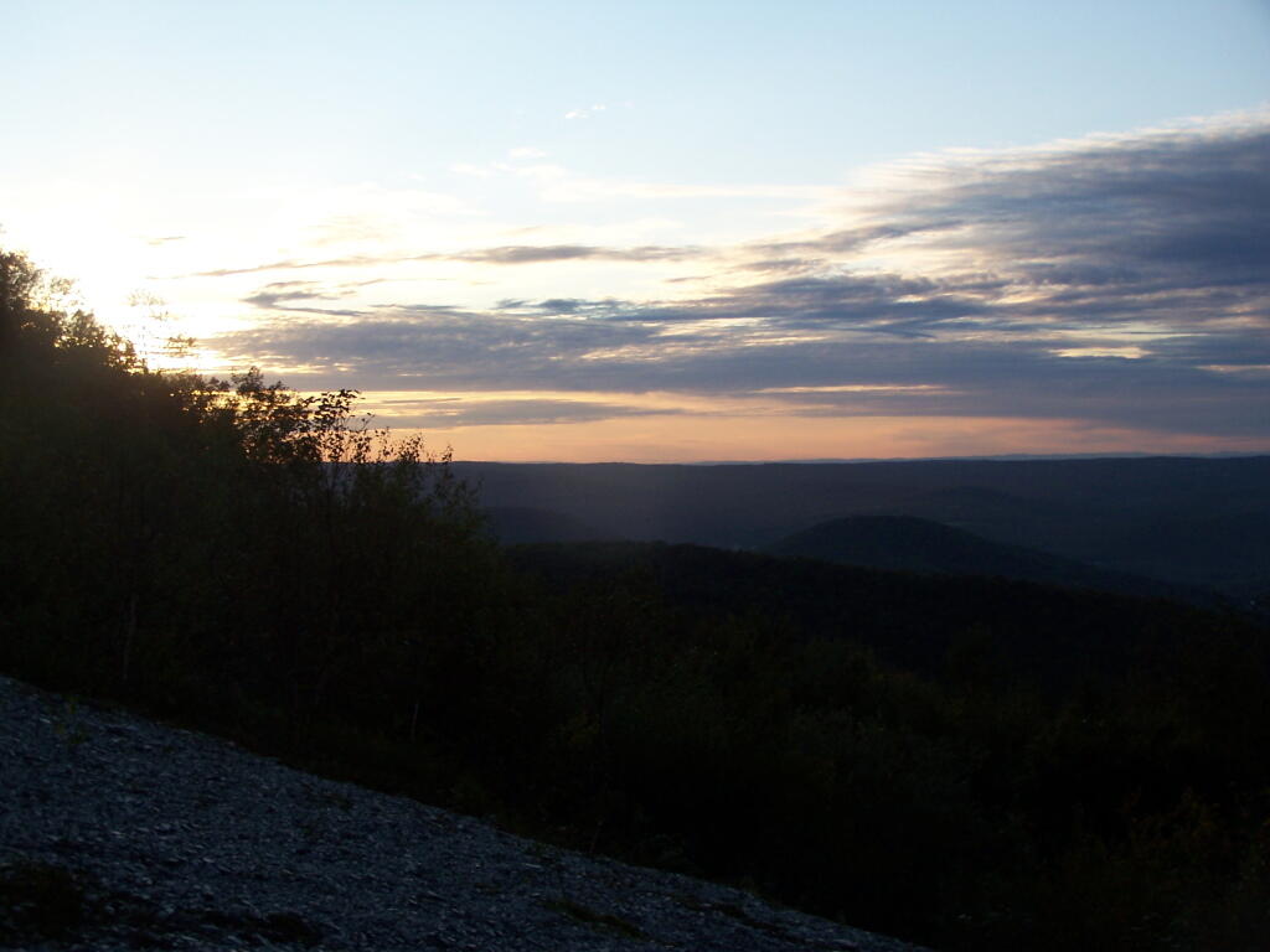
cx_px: 635
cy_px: 476
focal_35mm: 51
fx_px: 1871
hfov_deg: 37.5
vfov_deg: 28.6
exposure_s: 1/500
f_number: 3
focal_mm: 8.5
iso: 80
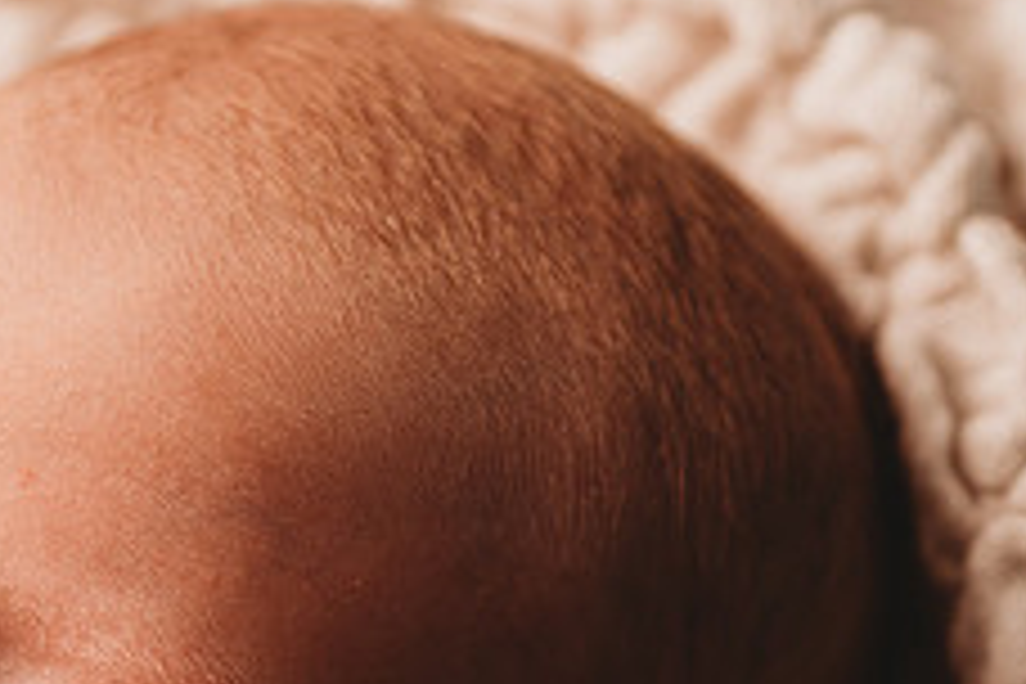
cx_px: 162
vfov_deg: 7.7
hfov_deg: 11.5
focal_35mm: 178
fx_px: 5073
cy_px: 799
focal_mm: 70
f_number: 4
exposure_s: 1/160
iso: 100
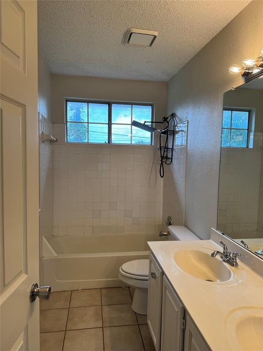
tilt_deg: -3.7
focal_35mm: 24
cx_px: 132
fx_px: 243
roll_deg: -1.0
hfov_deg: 56.8
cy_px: 176
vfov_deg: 71.6
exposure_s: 1/235
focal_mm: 6.76
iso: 64
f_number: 1.78
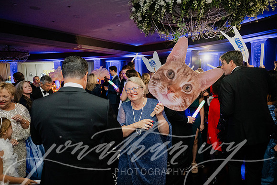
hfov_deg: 73.7
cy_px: 92
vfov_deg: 53.2
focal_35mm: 24
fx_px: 185
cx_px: 138
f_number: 2.8
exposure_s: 1/125
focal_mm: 24
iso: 3200
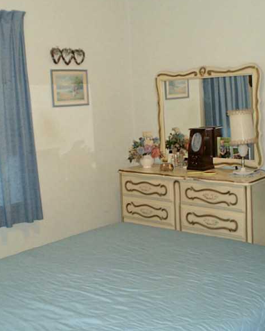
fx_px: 470
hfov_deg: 31.4
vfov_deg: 38.8
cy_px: 162
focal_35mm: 48
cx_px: 160
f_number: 3.1
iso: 200
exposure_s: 1/30
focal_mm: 6.3
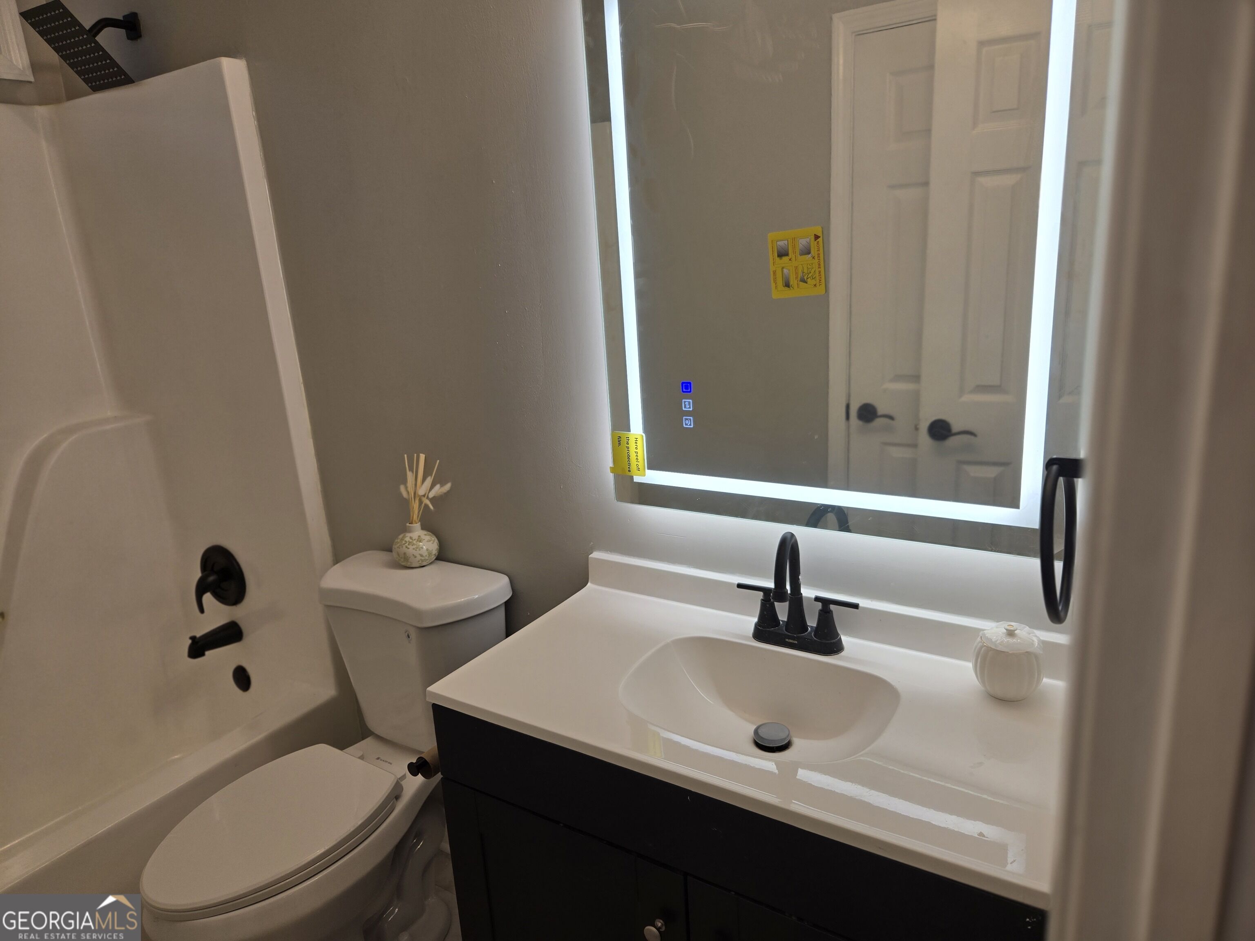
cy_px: 470
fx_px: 834
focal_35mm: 23
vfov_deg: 58.9
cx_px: 628
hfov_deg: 73.9
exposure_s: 1/120
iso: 40
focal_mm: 5.4
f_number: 1.8
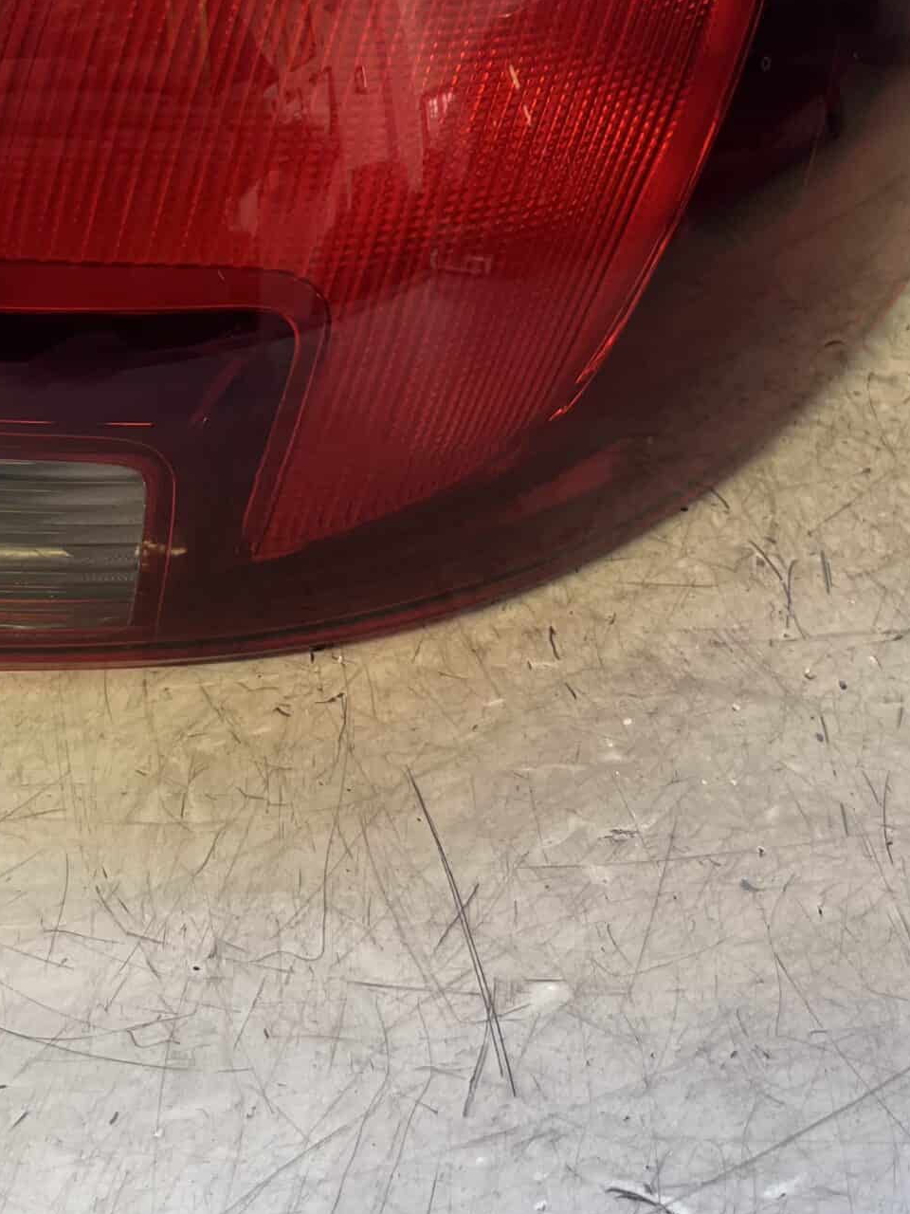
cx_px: 370
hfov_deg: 28.0
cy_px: 163
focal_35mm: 52
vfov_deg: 35.1
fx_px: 1823
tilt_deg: -26.0
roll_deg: -1.1
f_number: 1.6
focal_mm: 5.1
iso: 125
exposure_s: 1/121
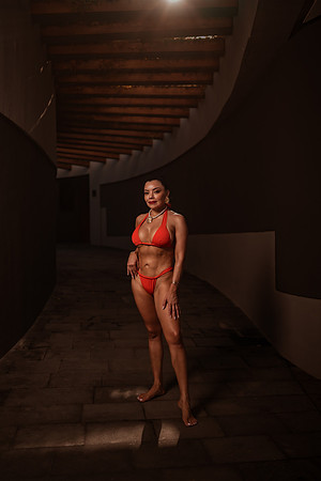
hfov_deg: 37.9
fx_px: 468
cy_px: 240
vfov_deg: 54.4
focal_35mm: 35
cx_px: 160
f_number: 1.8
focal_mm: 35
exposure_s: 1/8000
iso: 50
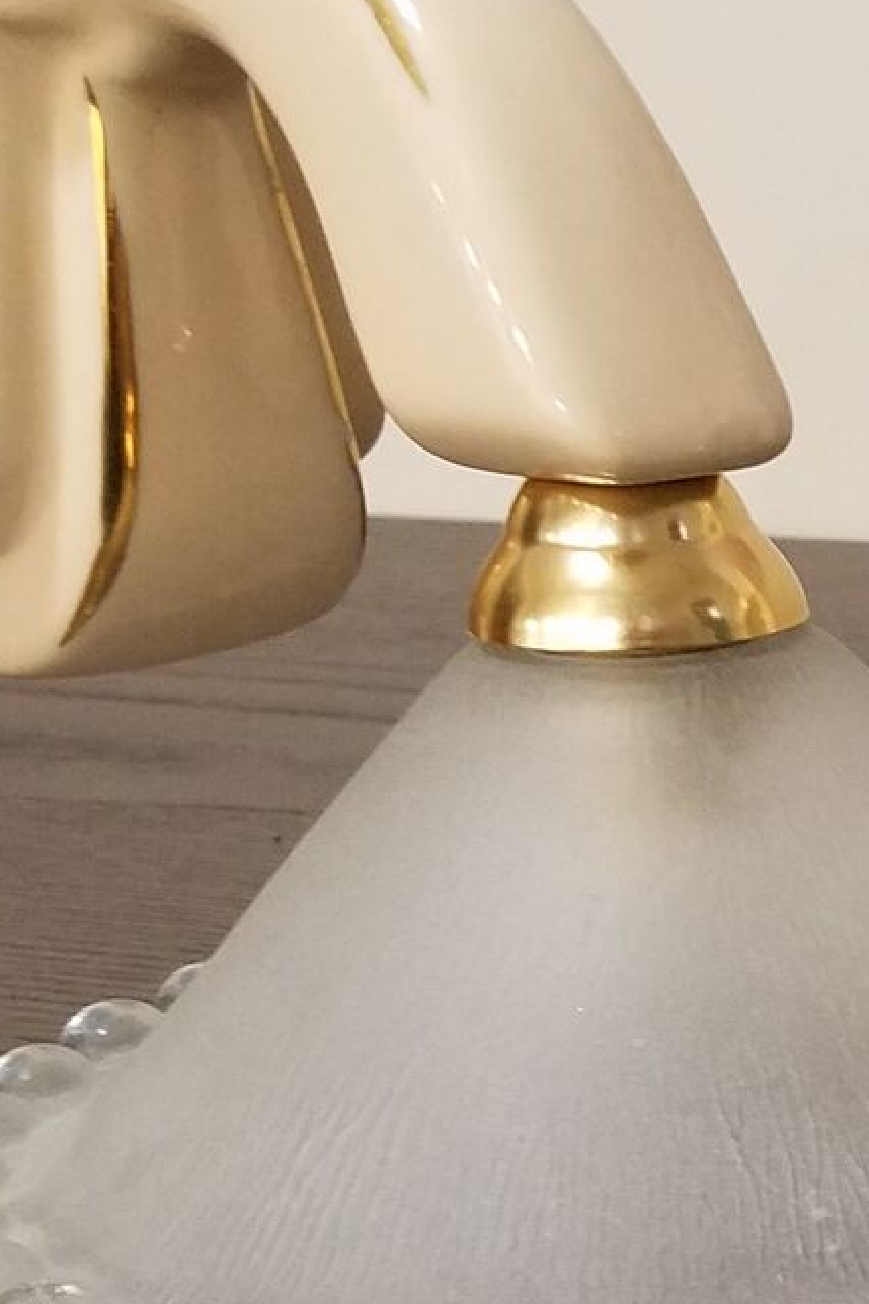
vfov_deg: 24.0
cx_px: 1509
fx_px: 3043
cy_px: 921
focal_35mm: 84
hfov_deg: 14.5
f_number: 1.7
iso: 200
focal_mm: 4.2
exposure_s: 1/17
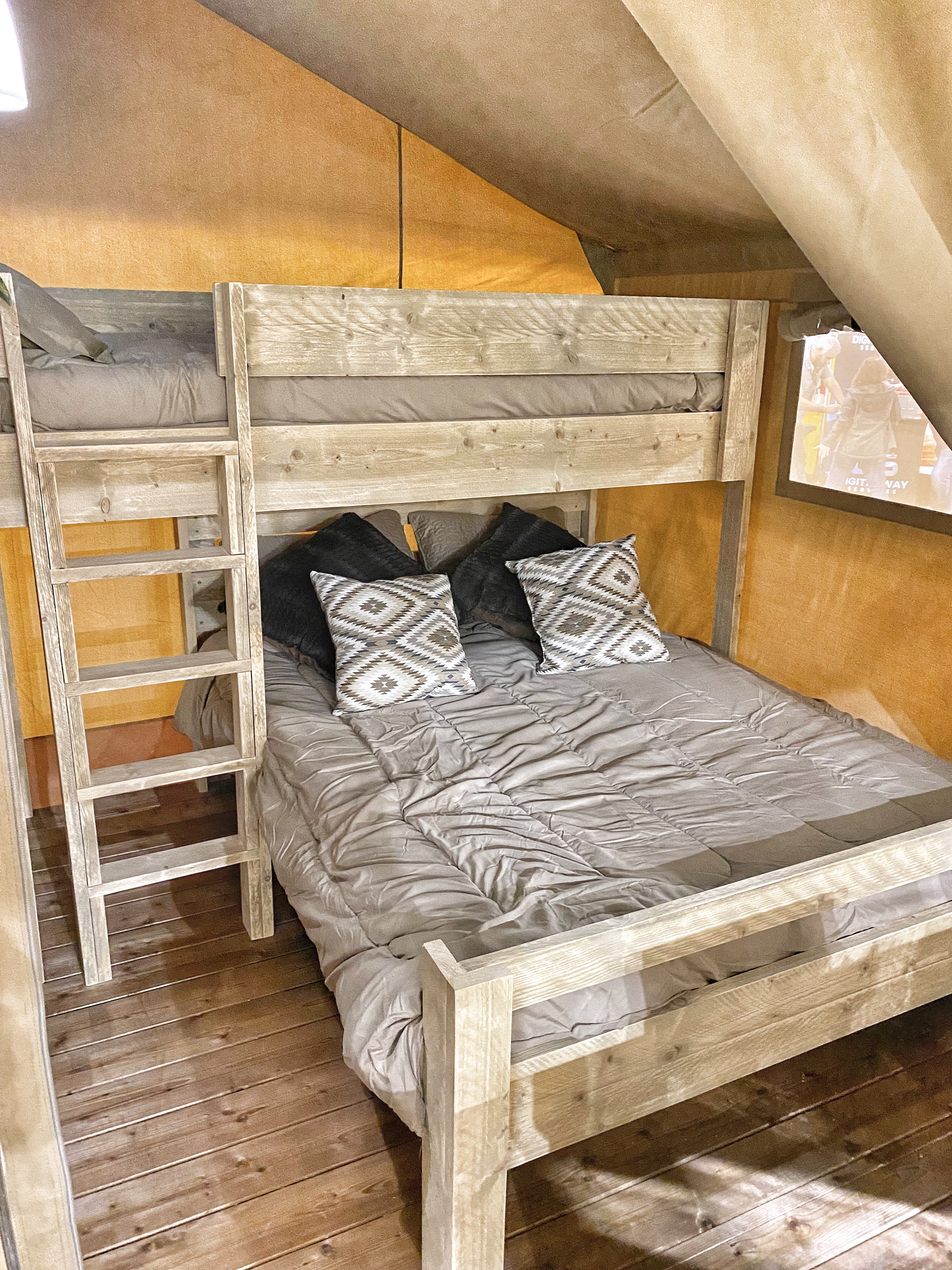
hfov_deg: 53.1
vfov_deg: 67.3
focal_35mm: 26
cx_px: 476
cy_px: 635
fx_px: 953
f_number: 1.8
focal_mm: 4.25
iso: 1000
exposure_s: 1/30
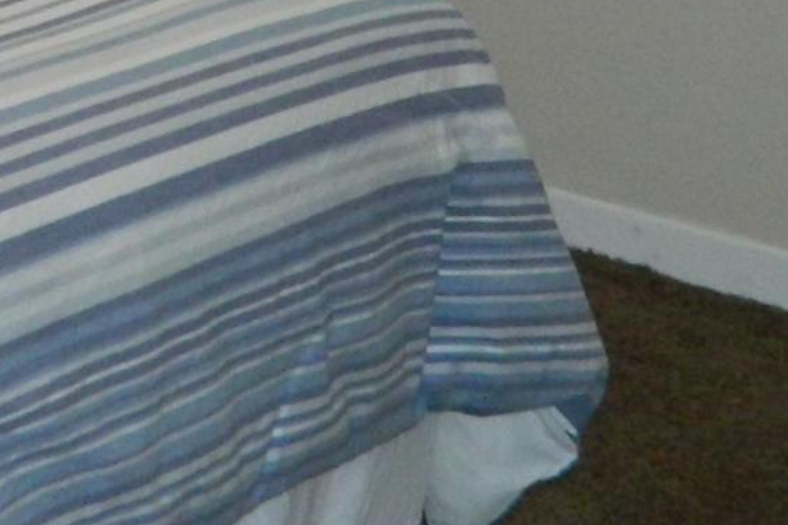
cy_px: -675
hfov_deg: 11.0
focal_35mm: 170
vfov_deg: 7.6
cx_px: -778
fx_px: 3720
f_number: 3.2
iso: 200
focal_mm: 5.6
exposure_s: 1/30
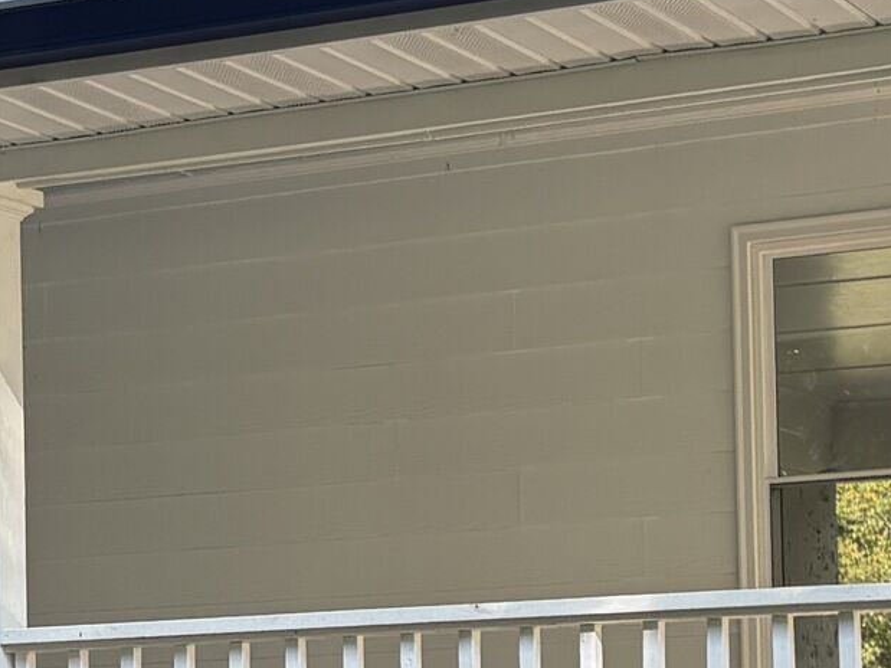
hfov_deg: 15.3
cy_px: 694
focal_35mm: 129
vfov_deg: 11.4
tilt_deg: +2.2
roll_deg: +1.7
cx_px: 320
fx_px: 3320
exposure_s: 1/273
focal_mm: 5.96
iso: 64
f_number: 1.6
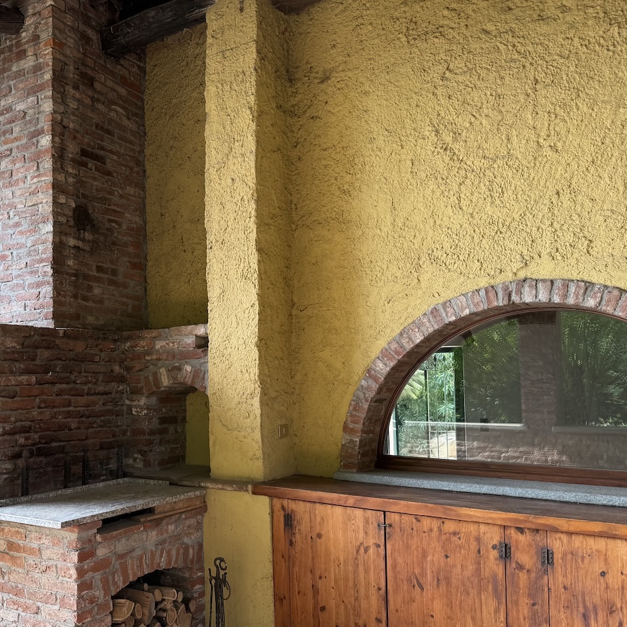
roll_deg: +0.4
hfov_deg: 48.5
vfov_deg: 49.7
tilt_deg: +4.1
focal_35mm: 33
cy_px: 346
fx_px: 676
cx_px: 184
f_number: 1.78
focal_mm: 6.76
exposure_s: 1/168
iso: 80
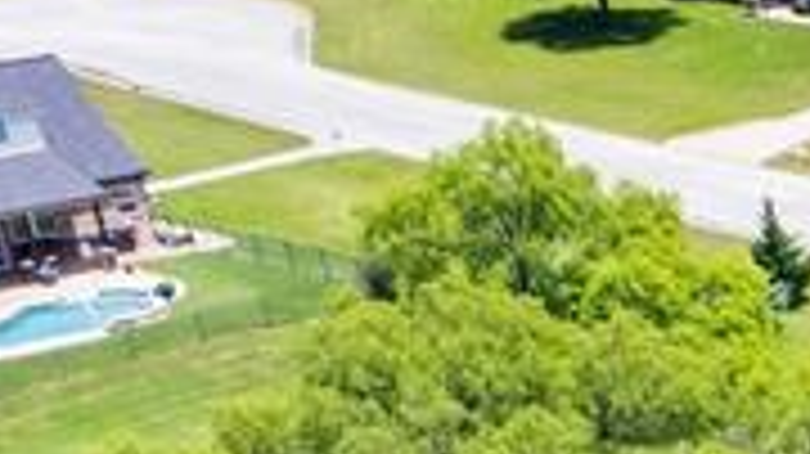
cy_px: 1274
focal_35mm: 131
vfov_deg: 8.1
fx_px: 2812
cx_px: 1832
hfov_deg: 13.1
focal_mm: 8.38
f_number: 2.8
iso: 100
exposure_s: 1/1250
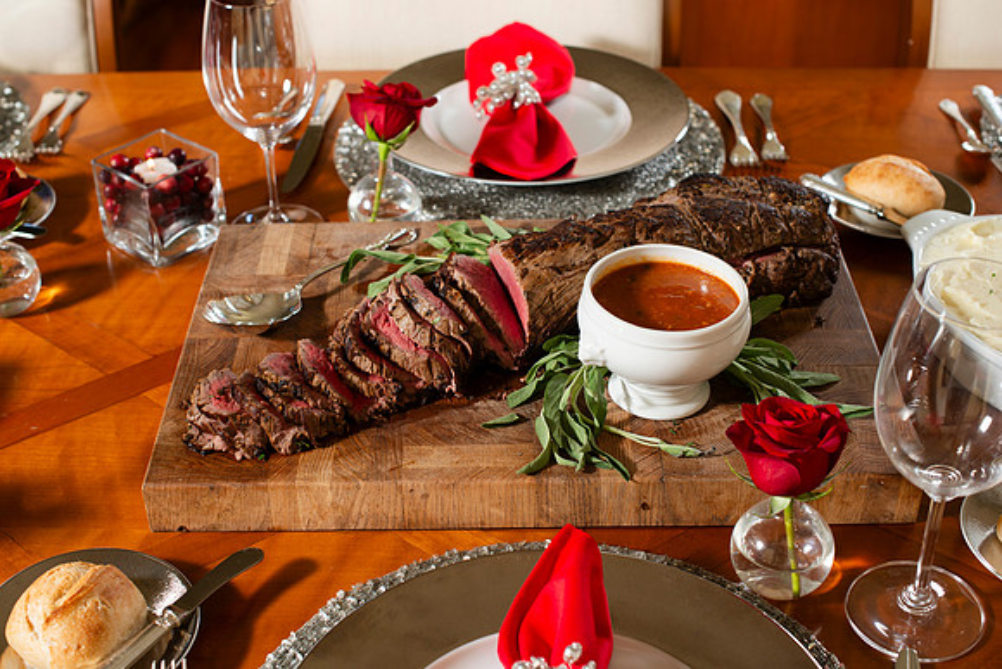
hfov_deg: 39.6
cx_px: 501
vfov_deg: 27.0
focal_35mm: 50
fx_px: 1392
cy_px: 334
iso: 320
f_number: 5.6
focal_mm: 50
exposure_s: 1/100
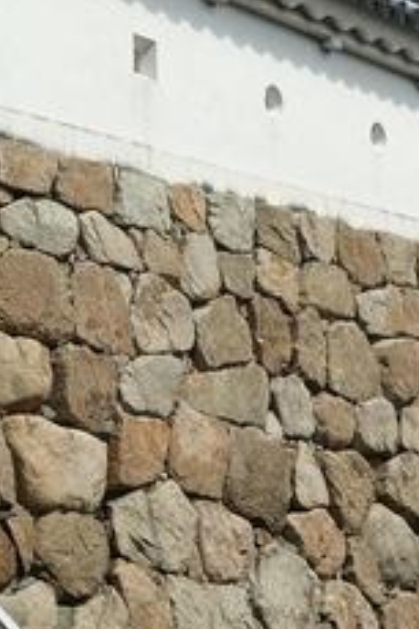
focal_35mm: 94
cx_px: 129
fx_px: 1643
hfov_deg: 14.5
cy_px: 331
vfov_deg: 21.7
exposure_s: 1/2667
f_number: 1.8
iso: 100
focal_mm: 4.58
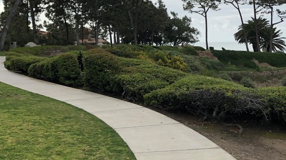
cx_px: 141
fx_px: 417
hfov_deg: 37.9
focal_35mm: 55
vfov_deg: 21.3
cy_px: 13
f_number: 1.8
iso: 20
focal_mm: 3.99
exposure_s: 1/2088
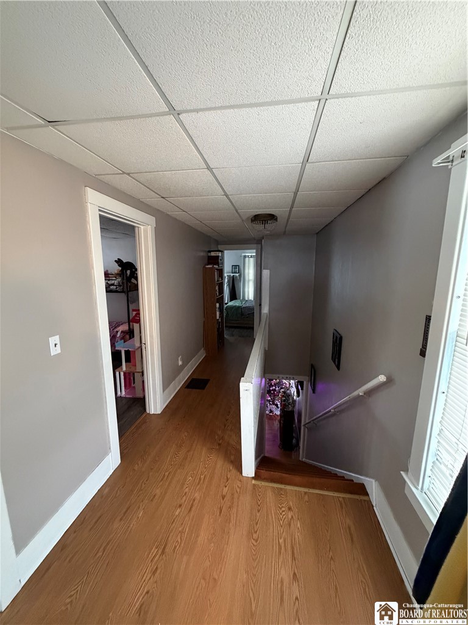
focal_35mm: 14
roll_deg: -0.7
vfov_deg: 102.1
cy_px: 312
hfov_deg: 85.7
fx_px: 252
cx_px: 234
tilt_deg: -9.5
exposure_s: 1/60
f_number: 2.2
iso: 800
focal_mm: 2.22
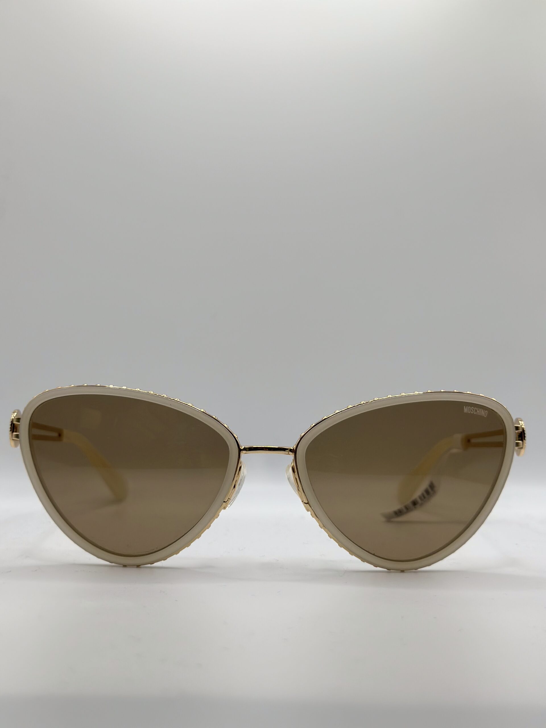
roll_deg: -1.8
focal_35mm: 48
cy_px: 364
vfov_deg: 39.7
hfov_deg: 30.3
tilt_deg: -6.0
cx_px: 273
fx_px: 1009
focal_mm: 6.86
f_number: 1.78
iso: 80
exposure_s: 1/785
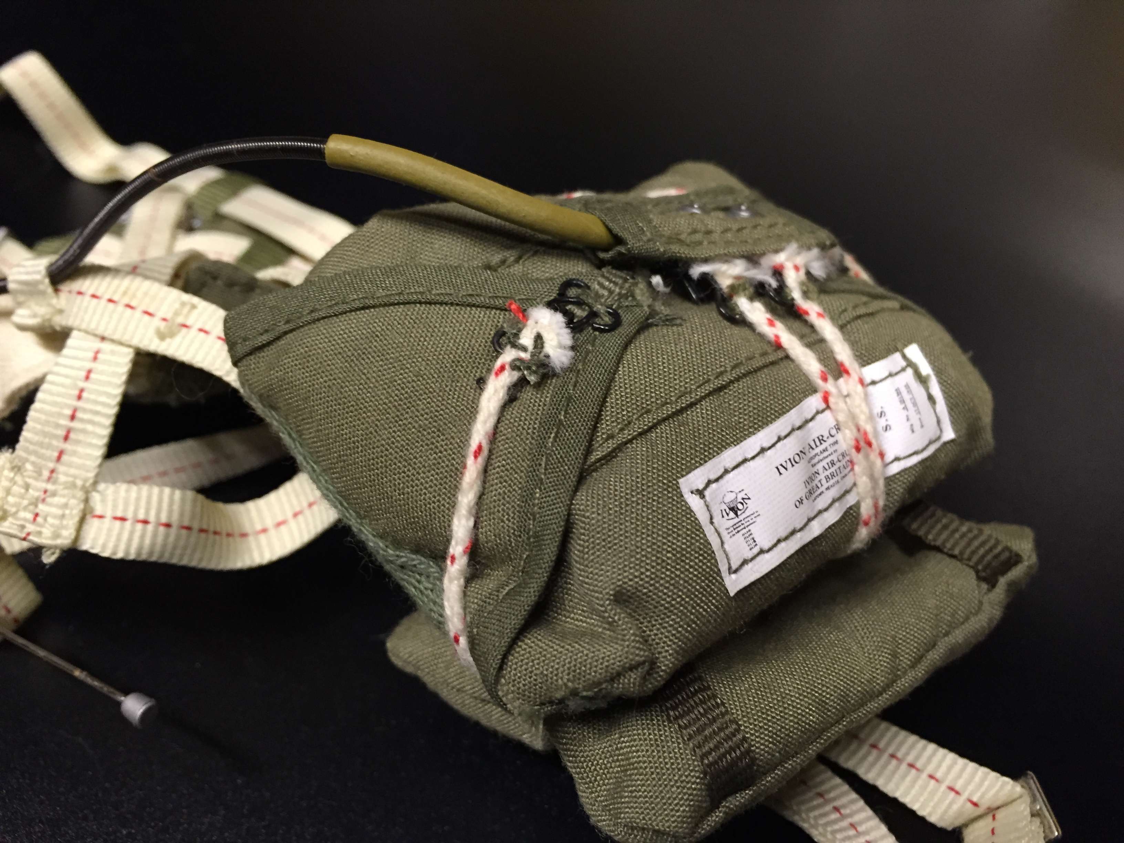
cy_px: 422
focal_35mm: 29
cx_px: 562
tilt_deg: -45.1
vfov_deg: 48.2
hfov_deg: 61.7
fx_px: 942
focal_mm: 4.15
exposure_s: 1/30
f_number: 2.2
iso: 160
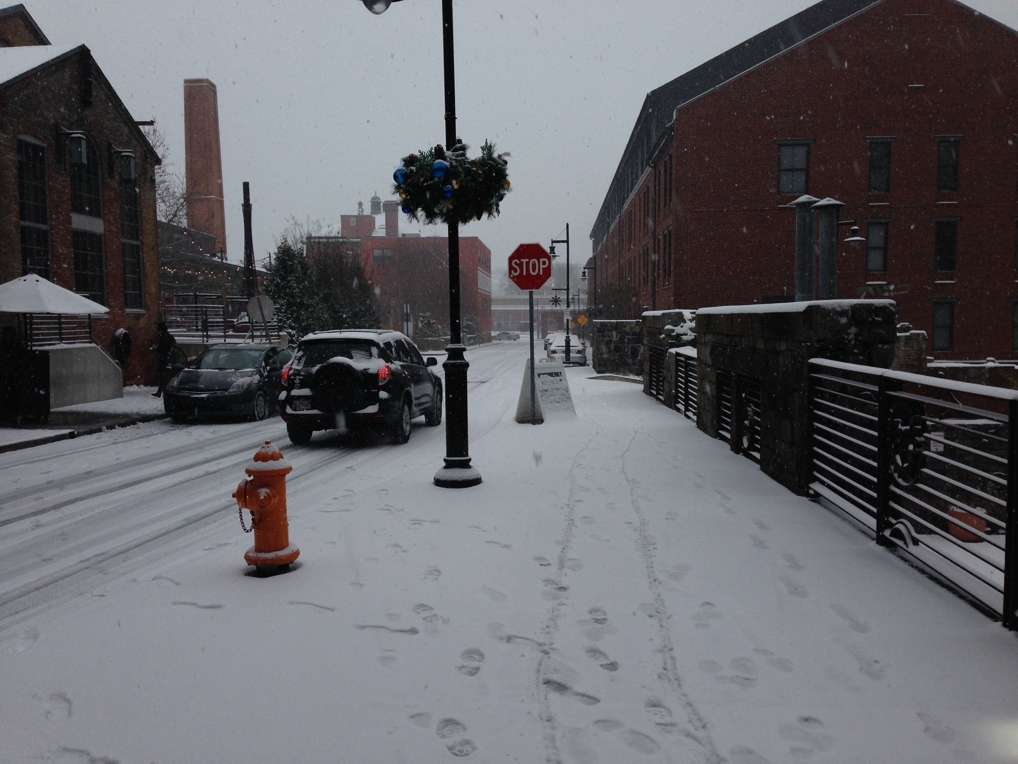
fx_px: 970
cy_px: 382
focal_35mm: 33
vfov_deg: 42.9
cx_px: 509
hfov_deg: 55.4
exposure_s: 1/527
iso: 50
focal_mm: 4.12
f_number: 2.4
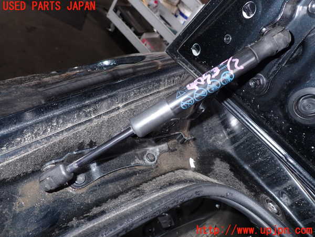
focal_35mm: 25
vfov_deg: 54.9
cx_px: 158
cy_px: 118
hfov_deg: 69.4
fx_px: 227
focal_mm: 4.5
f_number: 2.8
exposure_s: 1/30
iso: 200
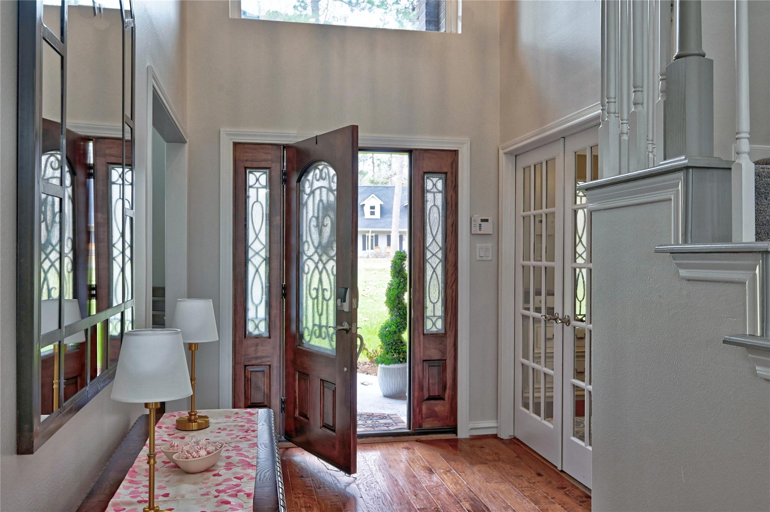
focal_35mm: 30
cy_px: 256
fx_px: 641
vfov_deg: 43.5
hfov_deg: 62.0
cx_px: 385
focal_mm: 30
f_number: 8
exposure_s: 1/25
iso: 400
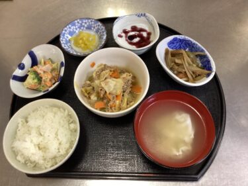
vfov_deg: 45.4
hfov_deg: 58.4
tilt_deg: -62.5
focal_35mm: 31
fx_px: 222
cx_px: 124
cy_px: 93
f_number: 2.4
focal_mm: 3.3
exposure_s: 1/33
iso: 320
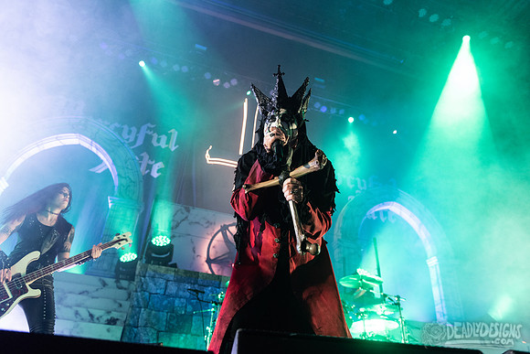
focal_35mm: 27
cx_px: 265
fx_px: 398
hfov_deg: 67.4
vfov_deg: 48.0
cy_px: 177
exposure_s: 1/320
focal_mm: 27
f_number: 3.2
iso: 2000
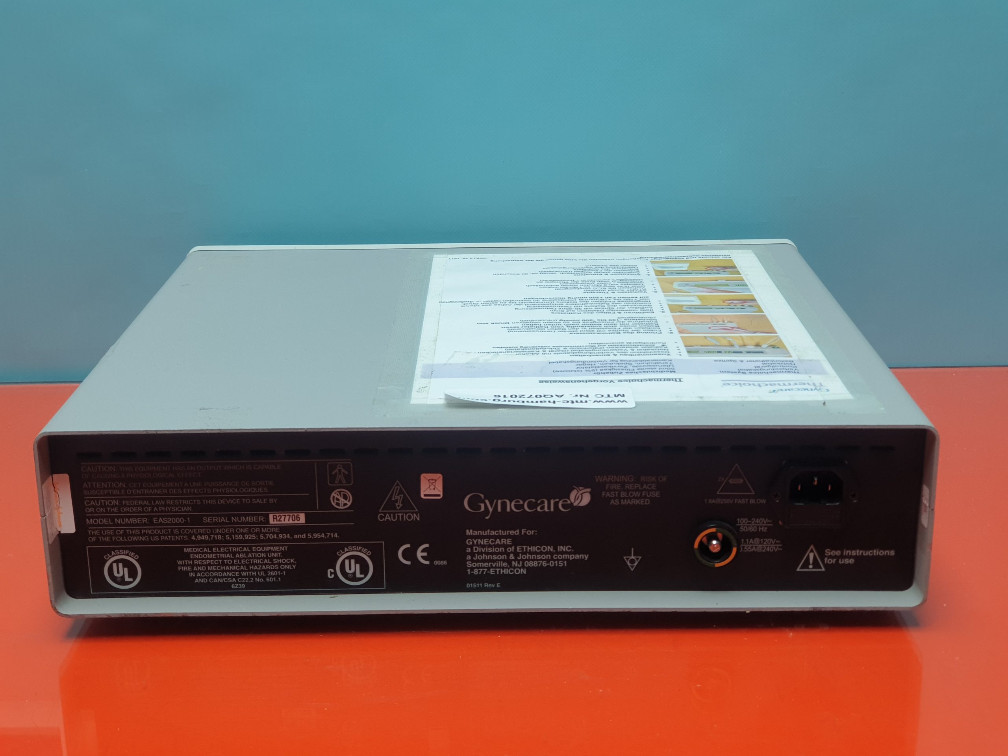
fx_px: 1514
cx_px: 504
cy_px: 378
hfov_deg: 36.8
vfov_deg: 28.0
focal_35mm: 52
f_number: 2.4
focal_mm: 6
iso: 64
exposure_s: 1/33
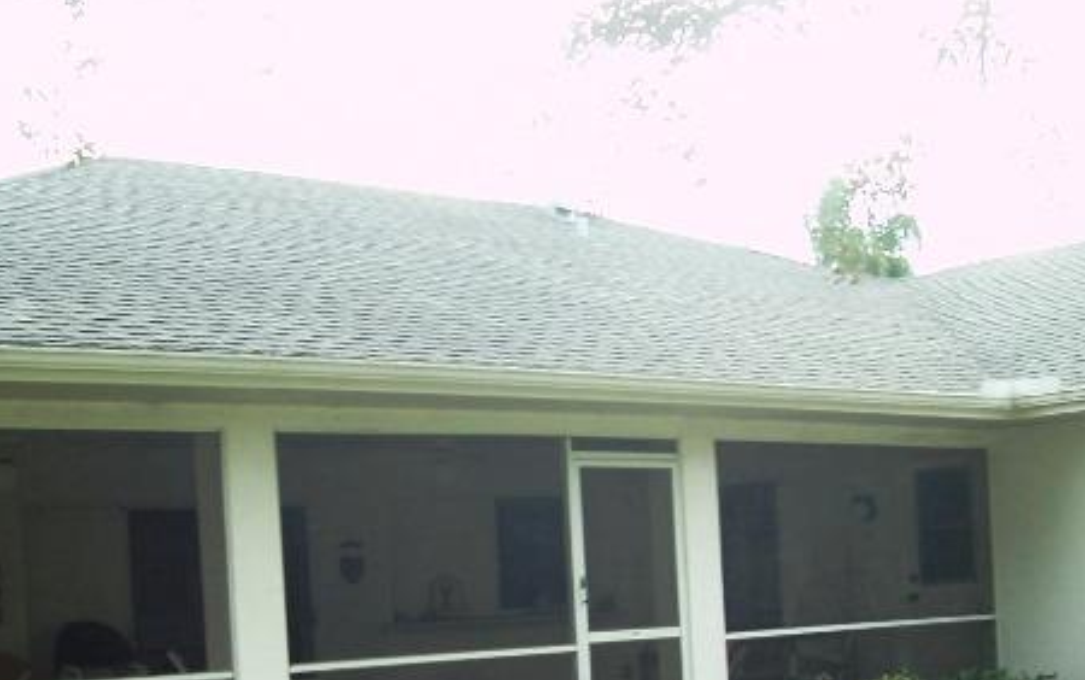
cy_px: 670
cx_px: 514
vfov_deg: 19.8
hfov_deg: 32.0
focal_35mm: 64
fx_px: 1894
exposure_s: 1/90
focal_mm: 5.6
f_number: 2.7
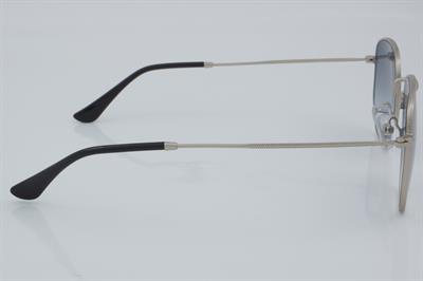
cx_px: 212
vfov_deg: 16.5
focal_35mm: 82
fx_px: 969
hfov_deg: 24.6
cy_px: 140
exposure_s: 1/4
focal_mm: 55
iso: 100
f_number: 32
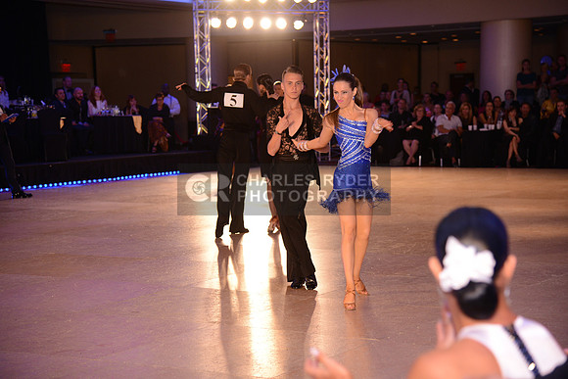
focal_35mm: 82
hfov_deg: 24.8
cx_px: 284
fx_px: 1294
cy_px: 190
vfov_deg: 16.7
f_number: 4.5
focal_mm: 82
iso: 1250
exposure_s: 1/250
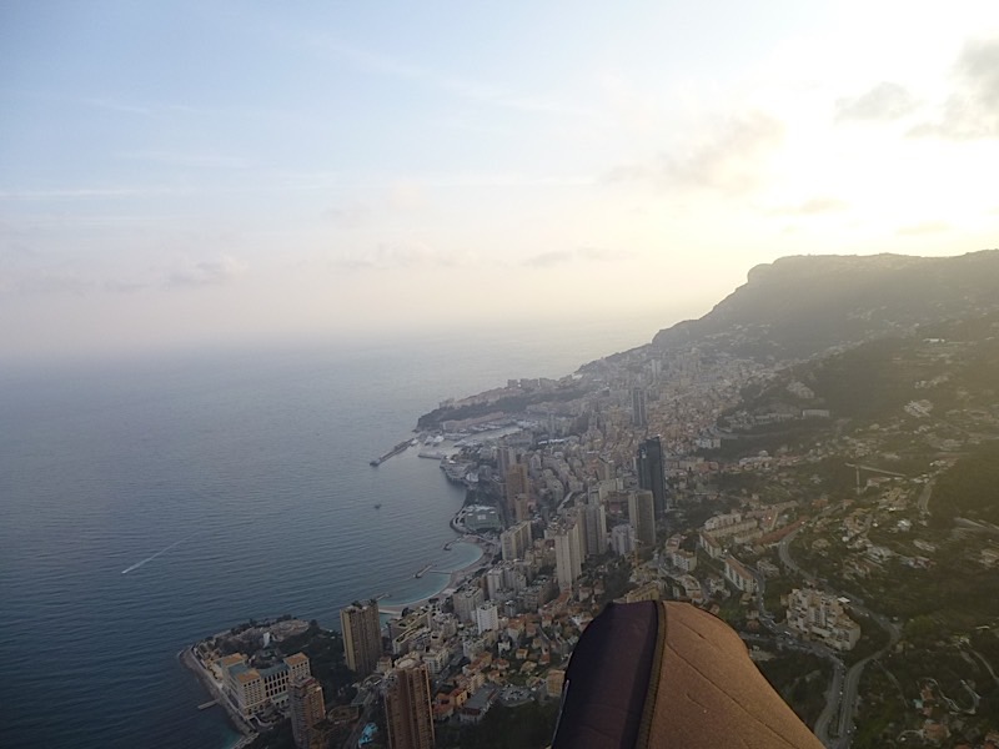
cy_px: 374
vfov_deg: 54.9
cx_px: 500
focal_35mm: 25
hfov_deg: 69.4
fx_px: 721
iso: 100
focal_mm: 4.5
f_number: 3.1
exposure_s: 1/640
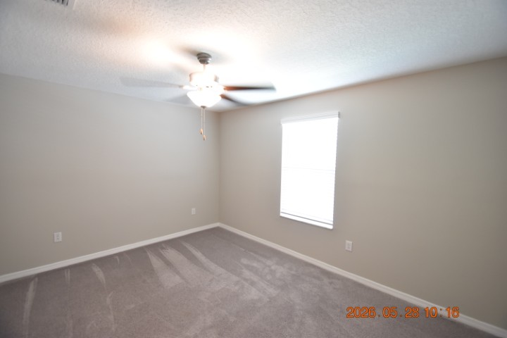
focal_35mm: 15
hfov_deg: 100.4
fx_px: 211
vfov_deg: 77.3
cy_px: 169
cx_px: 254
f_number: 3.5
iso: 800
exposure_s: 1/45
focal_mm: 10
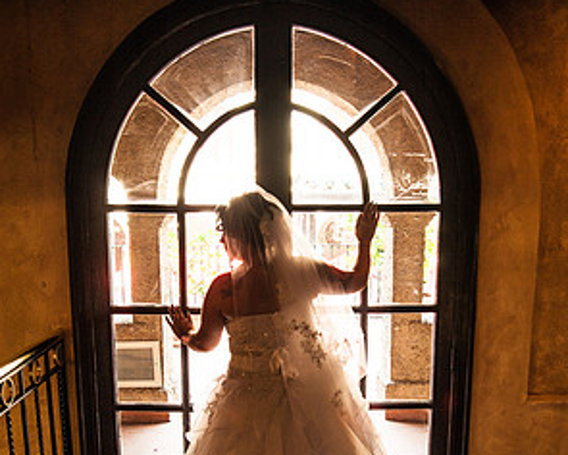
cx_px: 286
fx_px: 672
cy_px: 345
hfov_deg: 45.8
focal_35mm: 40
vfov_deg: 36.4
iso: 250
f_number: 4
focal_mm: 28
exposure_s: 1/60
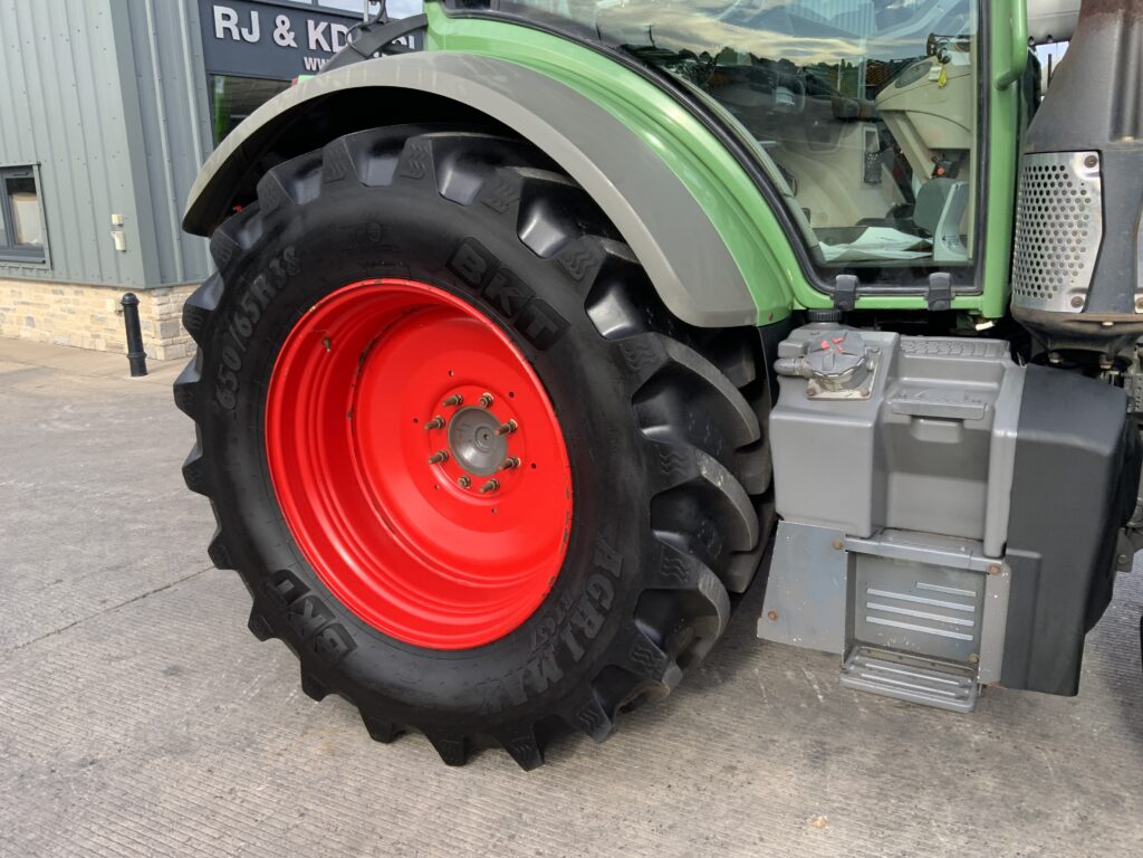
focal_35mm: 29
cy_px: 429
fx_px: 958
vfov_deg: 48.2
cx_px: 572
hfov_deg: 61.7
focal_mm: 3
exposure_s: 1/254
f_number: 1.8
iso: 16
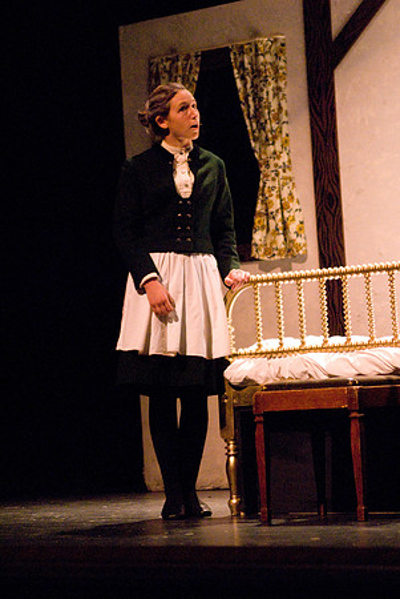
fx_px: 1995
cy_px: 300
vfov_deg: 17.0
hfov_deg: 11.4
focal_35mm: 120
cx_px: 200
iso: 1600
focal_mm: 80
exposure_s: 1/100
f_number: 2.8
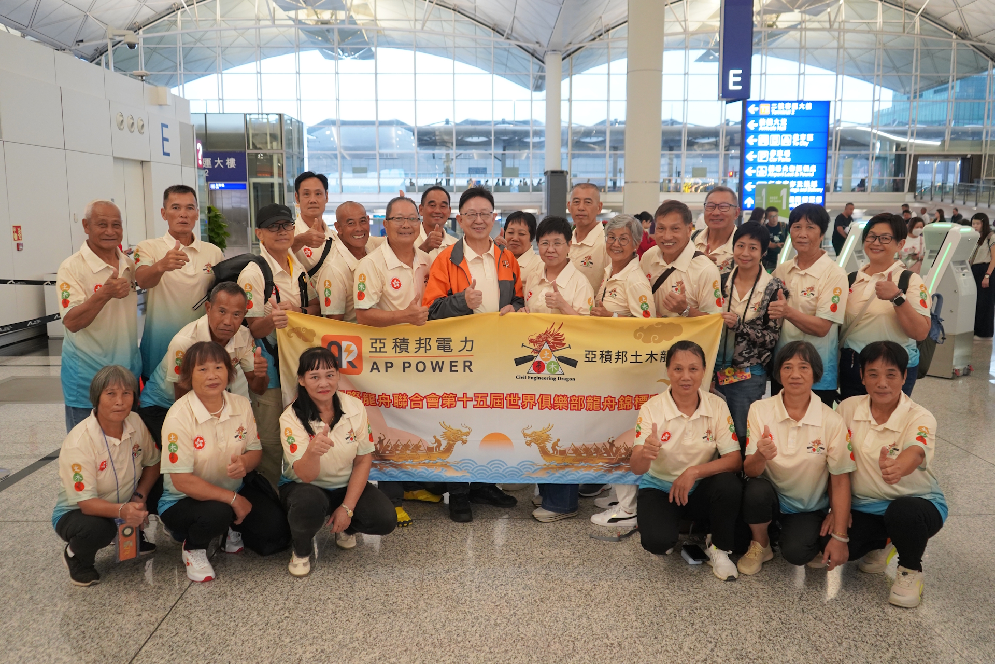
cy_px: 332
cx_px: 498
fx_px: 801
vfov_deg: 45.0
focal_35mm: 29
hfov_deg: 63.7
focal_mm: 29
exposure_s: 1/160
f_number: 4
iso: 2500
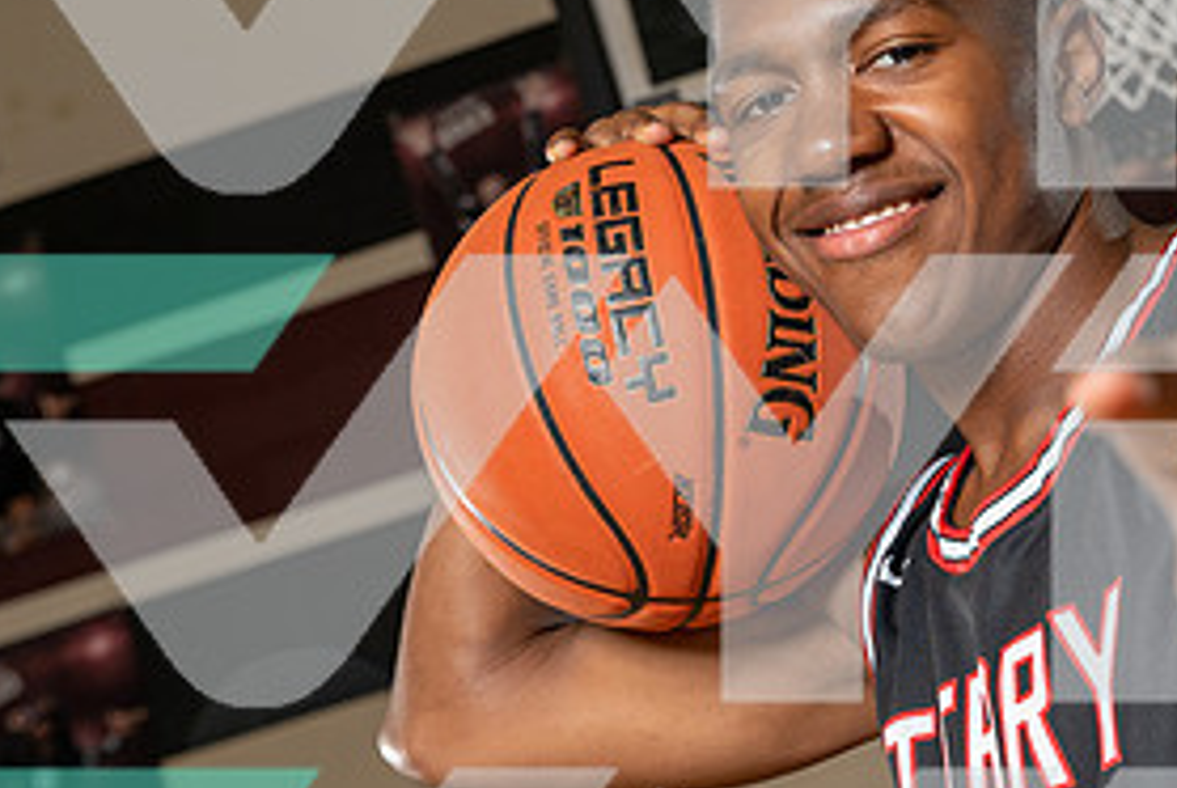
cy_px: 481
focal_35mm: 100
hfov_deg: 20.1
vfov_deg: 13.7
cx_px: 970
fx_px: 3273
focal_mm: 48
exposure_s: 1/250
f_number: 5.6
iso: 320
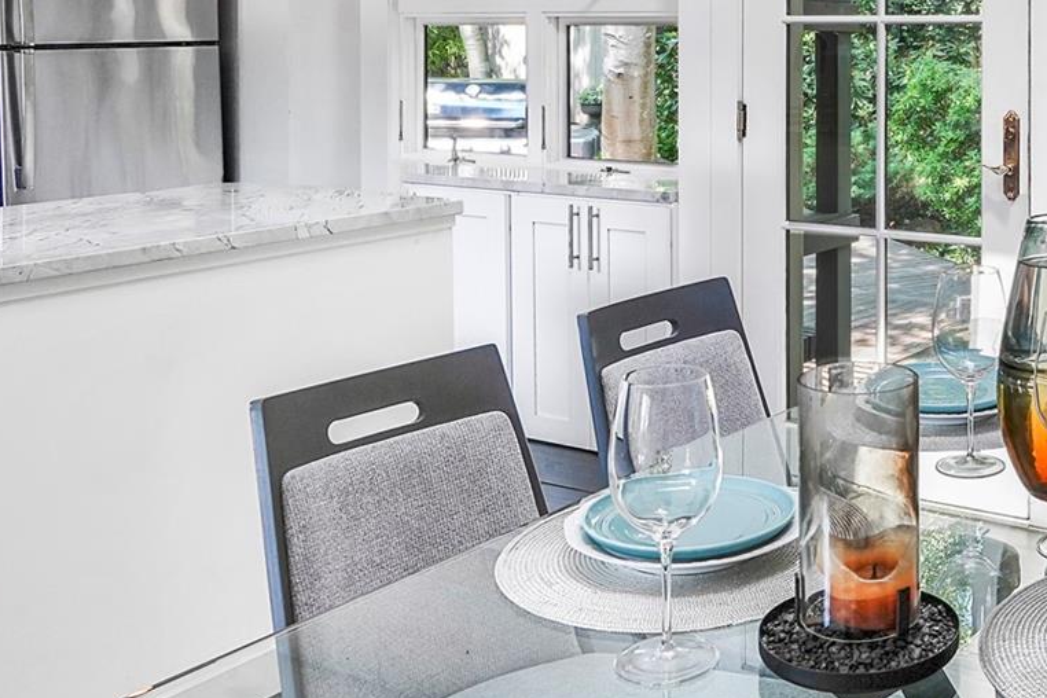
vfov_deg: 30.4
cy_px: 135
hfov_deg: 40.5
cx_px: 1014
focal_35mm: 43
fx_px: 1250
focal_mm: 16
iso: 200
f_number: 10
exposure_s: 1/5
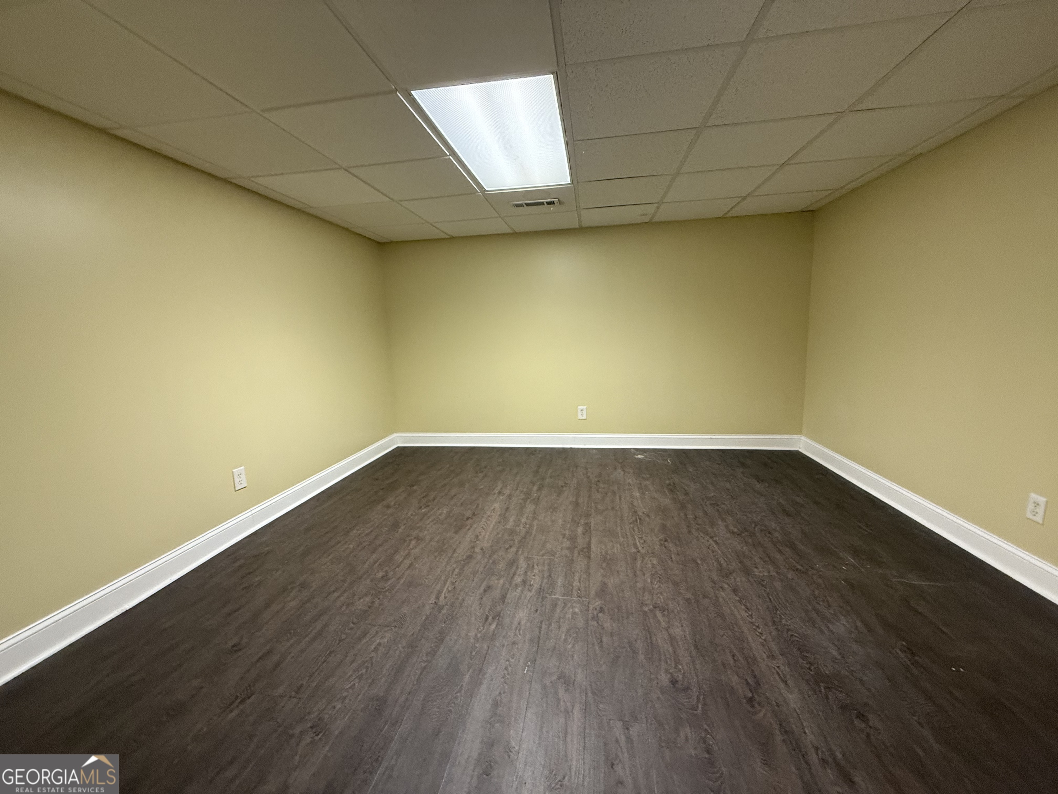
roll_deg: +2.6
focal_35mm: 14
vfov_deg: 85.7
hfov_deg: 102.1
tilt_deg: -6.9
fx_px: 428
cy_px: 397
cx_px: 529
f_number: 2.2
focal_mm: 2.22
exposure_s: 1/60
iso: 400
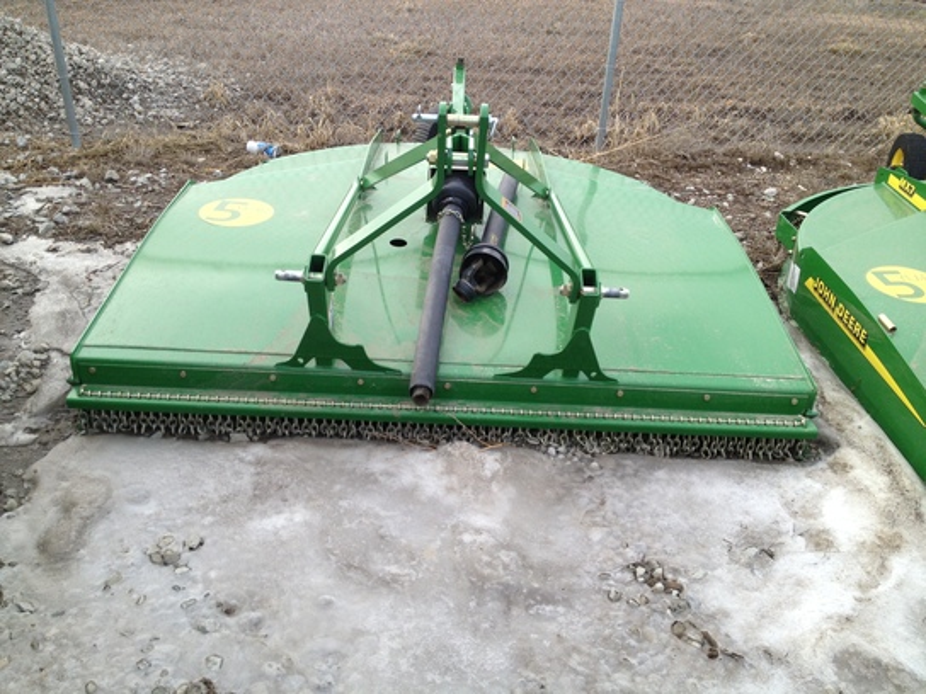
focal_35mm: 35
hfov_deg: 52.6
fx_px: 936
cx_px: 463
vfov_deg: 40.7
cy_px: 347
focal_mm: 4.28
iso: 50
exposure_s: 1/307
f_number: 2.4
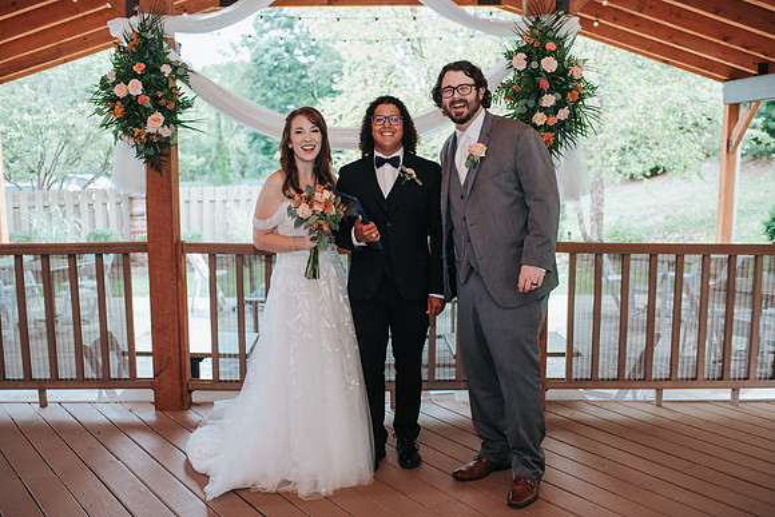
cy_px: 259
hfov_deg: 52.6
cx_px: 379
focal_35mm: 36
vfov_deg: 36.5
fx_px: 785
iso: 280
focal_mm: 35
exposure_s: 1/200
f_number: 3.2
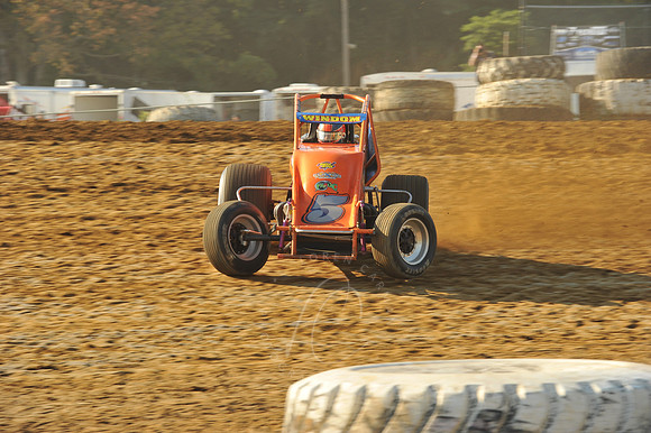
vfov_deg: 8.1
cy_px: 216
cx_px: 326
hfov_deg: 12.1
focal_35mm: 170
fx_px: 3072
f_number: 9
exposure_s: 1/320
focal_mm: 170
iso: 400
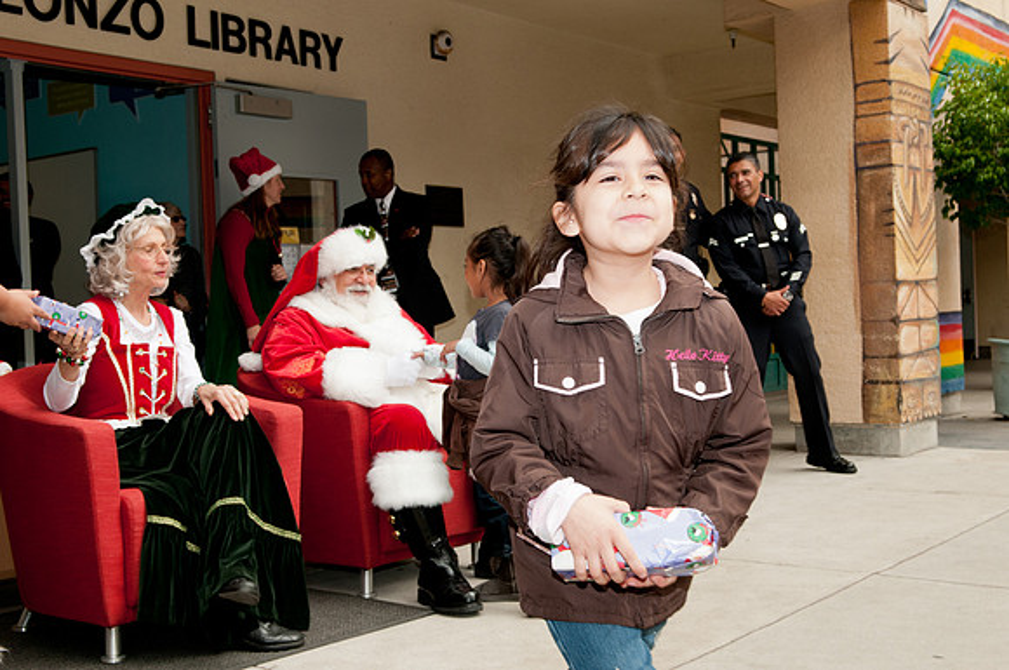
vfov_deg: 28.9
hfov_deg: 42.4
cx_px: 504
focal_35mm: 46
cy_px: 335
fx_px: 1301
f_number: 8
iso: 320
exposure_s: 1/250
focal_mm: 31
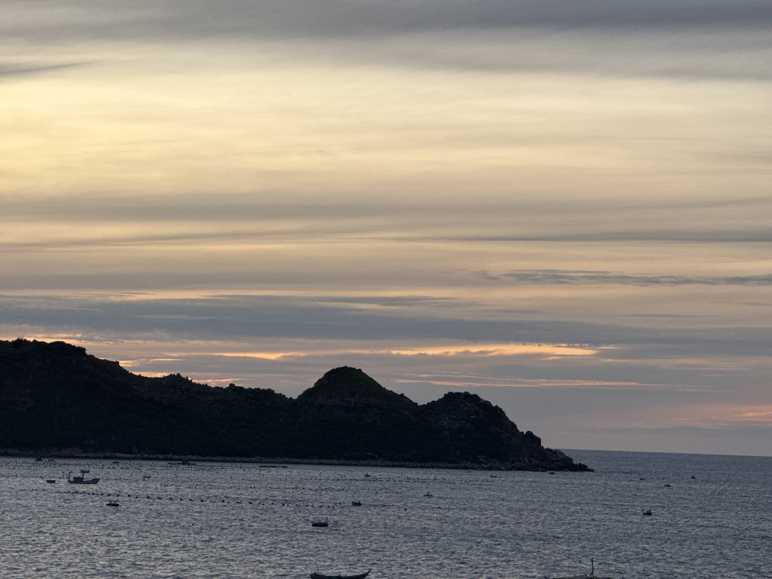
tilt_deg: +1.9
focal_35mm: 120
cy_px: 290
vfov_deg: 12.3
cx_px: 386
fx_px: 2676
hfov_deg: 16.4
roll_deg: -2.6
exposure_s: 1/254
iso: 50
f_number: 2.8
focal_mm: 15.66
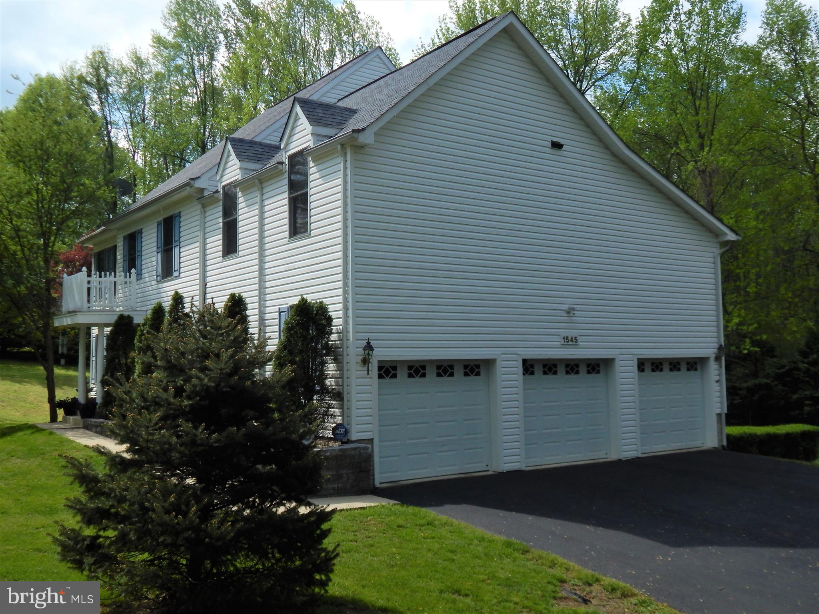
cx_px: 410
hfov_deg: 52.6
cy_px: 307
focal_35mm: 35
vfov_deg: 40.7
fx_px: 828
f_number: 3.3
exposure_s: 1/1500
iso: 125
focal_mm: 6.1
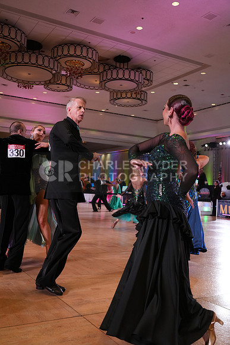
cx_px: 115
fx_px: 326
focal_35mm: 34
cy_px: 172
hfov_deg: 38.9
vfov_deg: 55.8
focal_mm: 34
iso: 2000
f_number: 4
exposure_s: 1/500
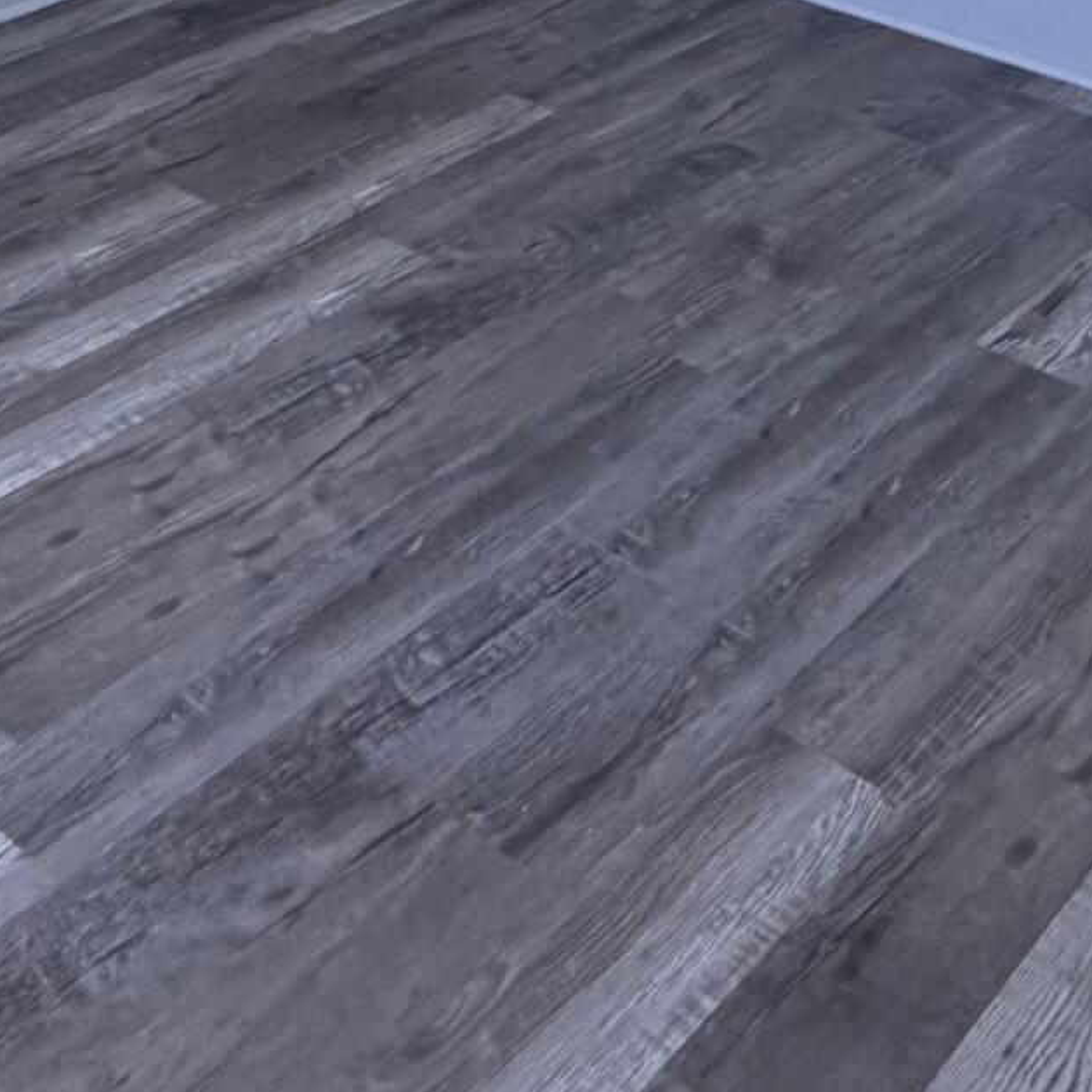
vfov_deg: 22.6
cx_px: 595
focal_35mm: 59
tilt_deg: -5.2
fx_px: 2106
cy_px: -635
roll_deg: -0.1
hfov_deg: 29.1
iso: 125
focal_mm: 2.22
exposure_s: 1/121
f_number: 2.2
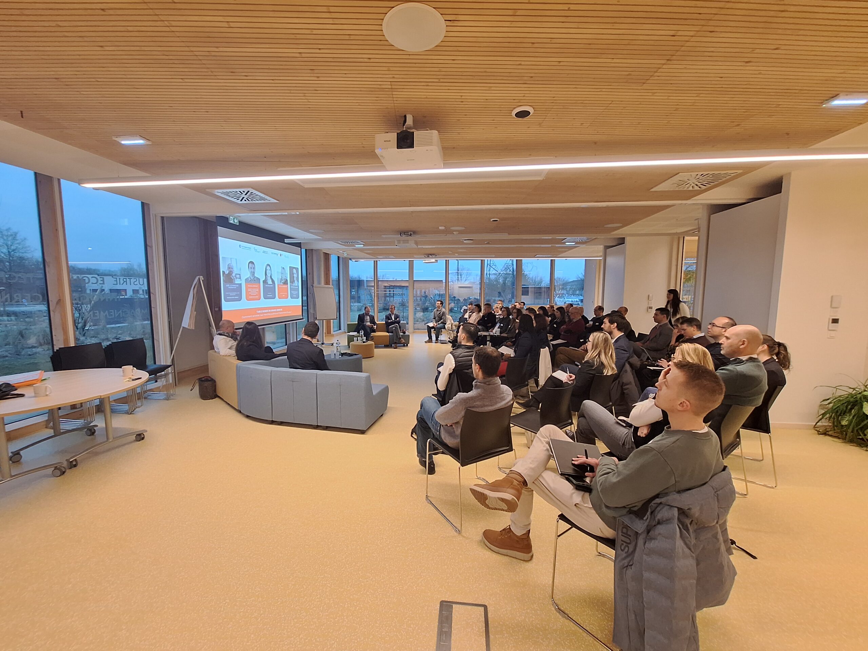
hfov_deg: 106.2
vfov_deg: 89.9
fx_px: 326
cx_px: 434
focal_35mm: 13
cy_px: 326
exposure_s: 1/40
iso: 200
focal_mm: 1.74
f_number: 2.2
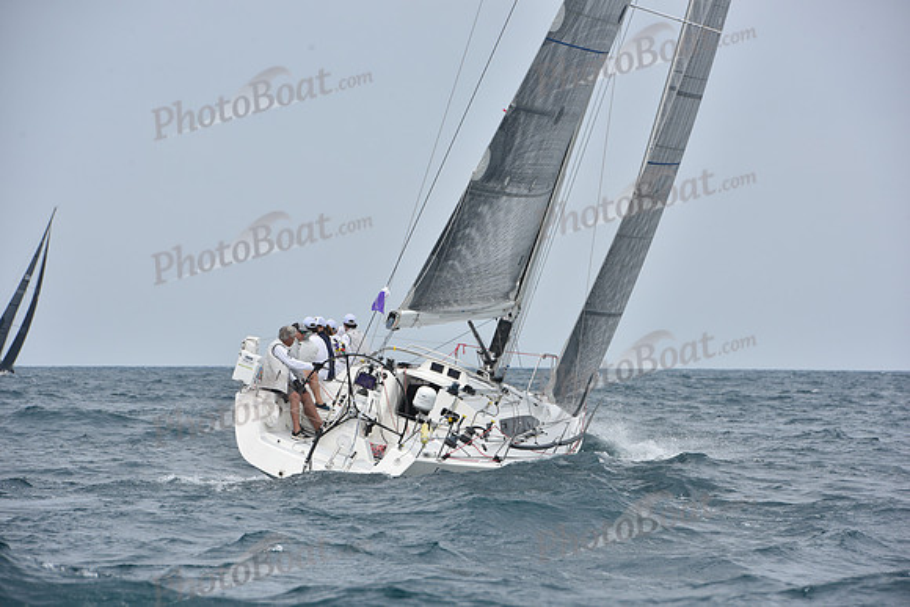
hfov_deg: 10.3
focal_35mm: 200
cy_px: 304
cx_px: 455
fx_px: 5057
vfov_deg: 6.9
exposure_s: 1/800
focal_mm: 200
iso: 250
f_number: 10
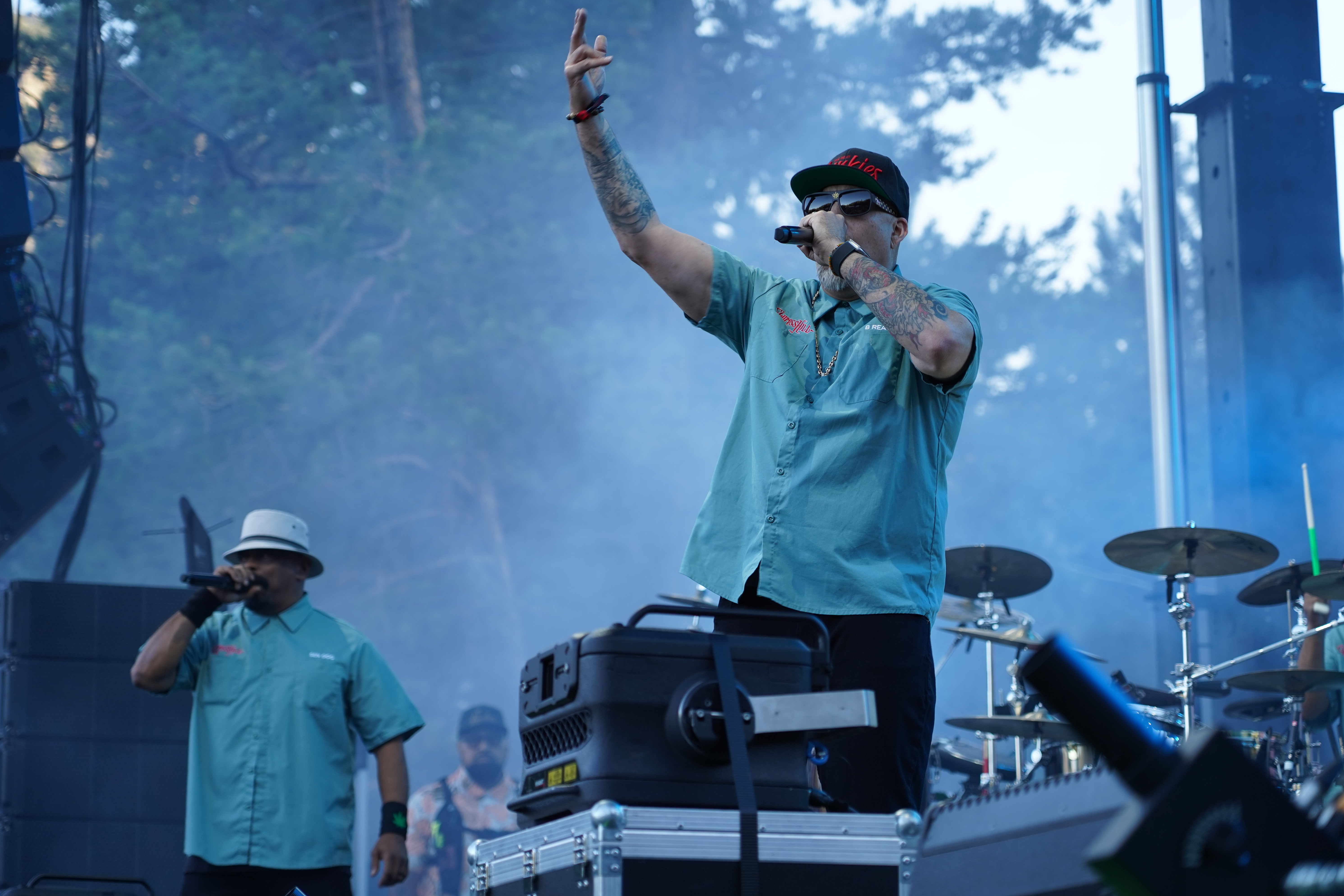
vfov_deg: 12.9
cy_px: 448
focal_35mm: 106
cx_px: 674
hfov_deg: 19.3
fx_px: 3957
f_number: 4
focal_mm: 105
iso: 200
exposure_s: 1/125
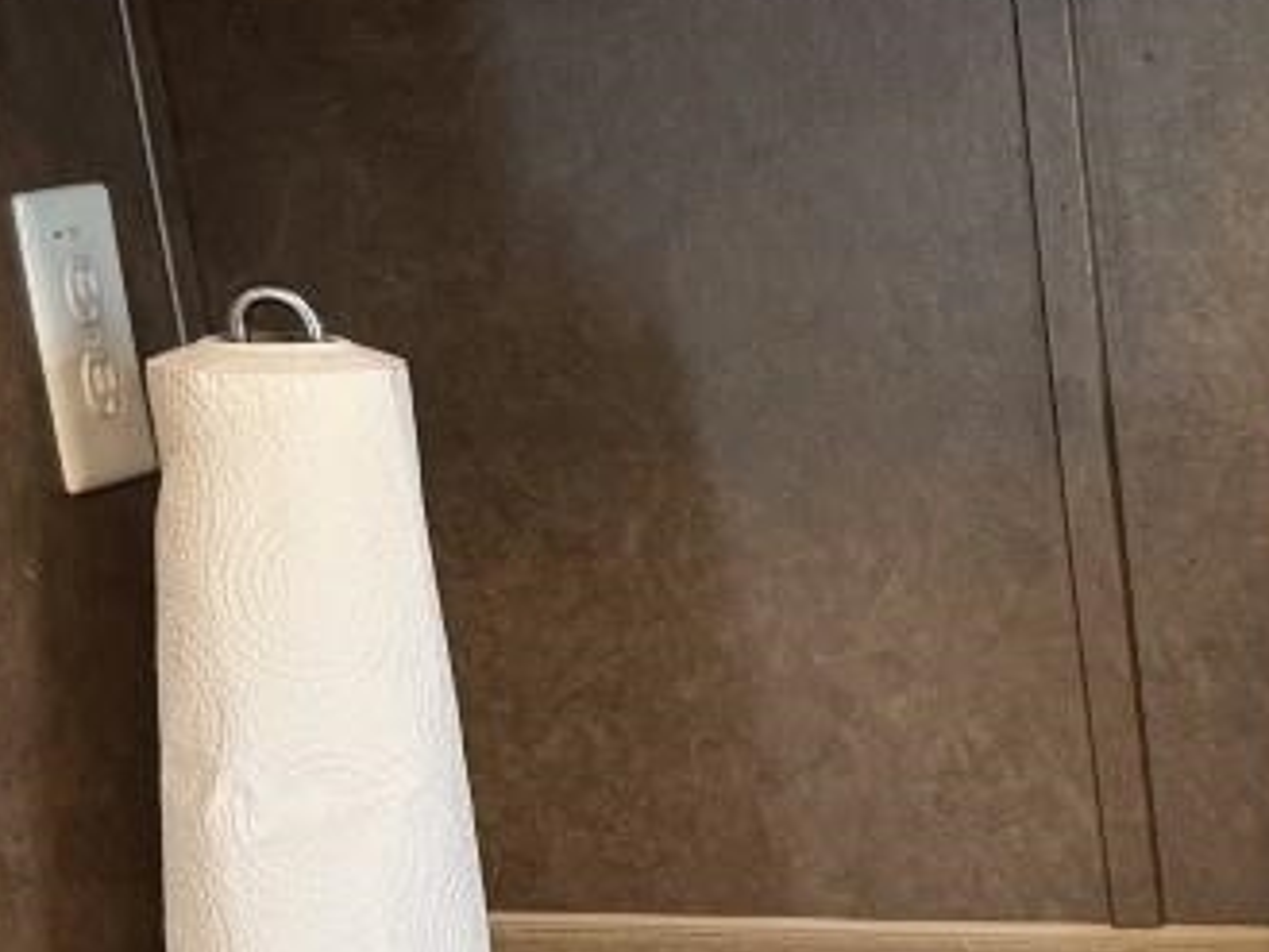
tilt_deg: -22.2
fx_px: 3851
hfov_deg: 16.6
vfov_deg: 13.1
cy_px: 1530
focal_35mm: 105
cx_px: 2048
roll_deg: -0.6
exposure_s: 1/60
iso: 200
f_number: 1.78
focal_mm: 6.76
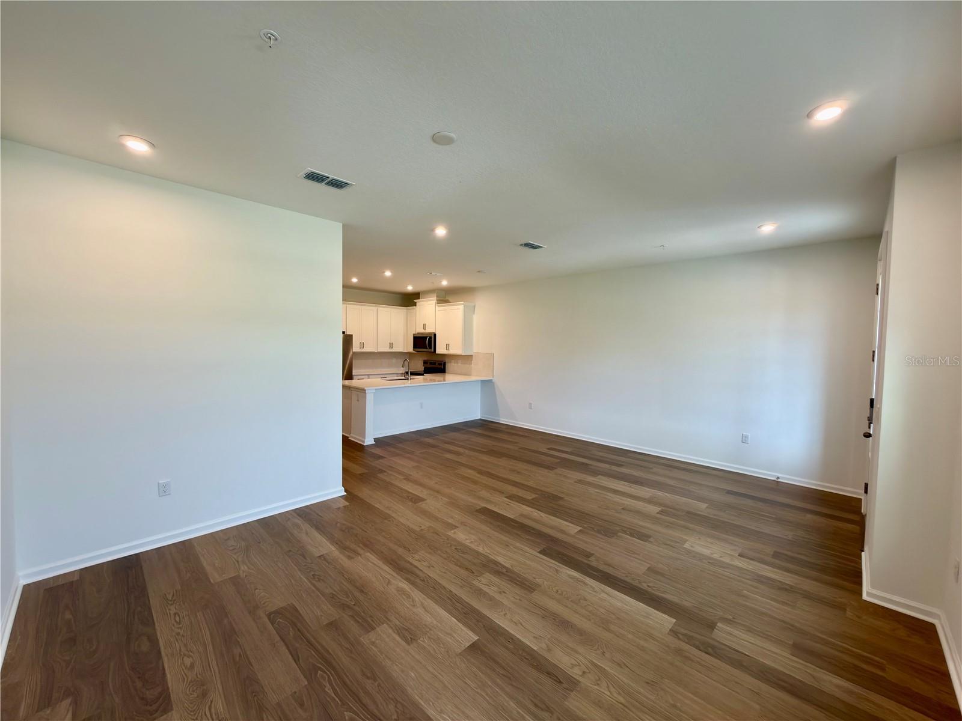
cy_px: 360
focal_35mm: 14
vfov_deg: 85.7
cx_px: 481
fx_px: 389
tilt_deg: -3.2
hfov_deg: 102.1
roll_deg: -1.3
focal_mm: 2.22
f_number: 2.2
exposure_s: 1/40
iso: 40
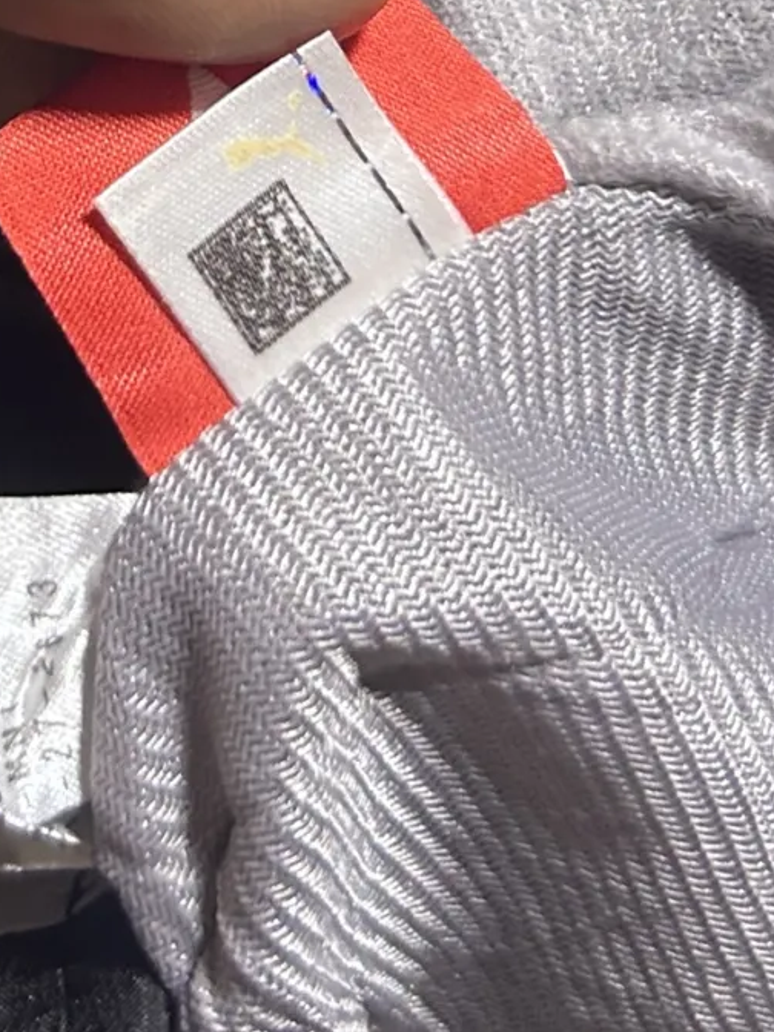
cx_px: 198
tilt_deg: -62.9
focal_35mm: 99
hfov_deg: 14.9
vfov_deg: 18.8
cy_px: -184
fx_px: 2951
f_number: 1.5
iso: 250
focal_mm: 5.7
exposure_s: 1/50
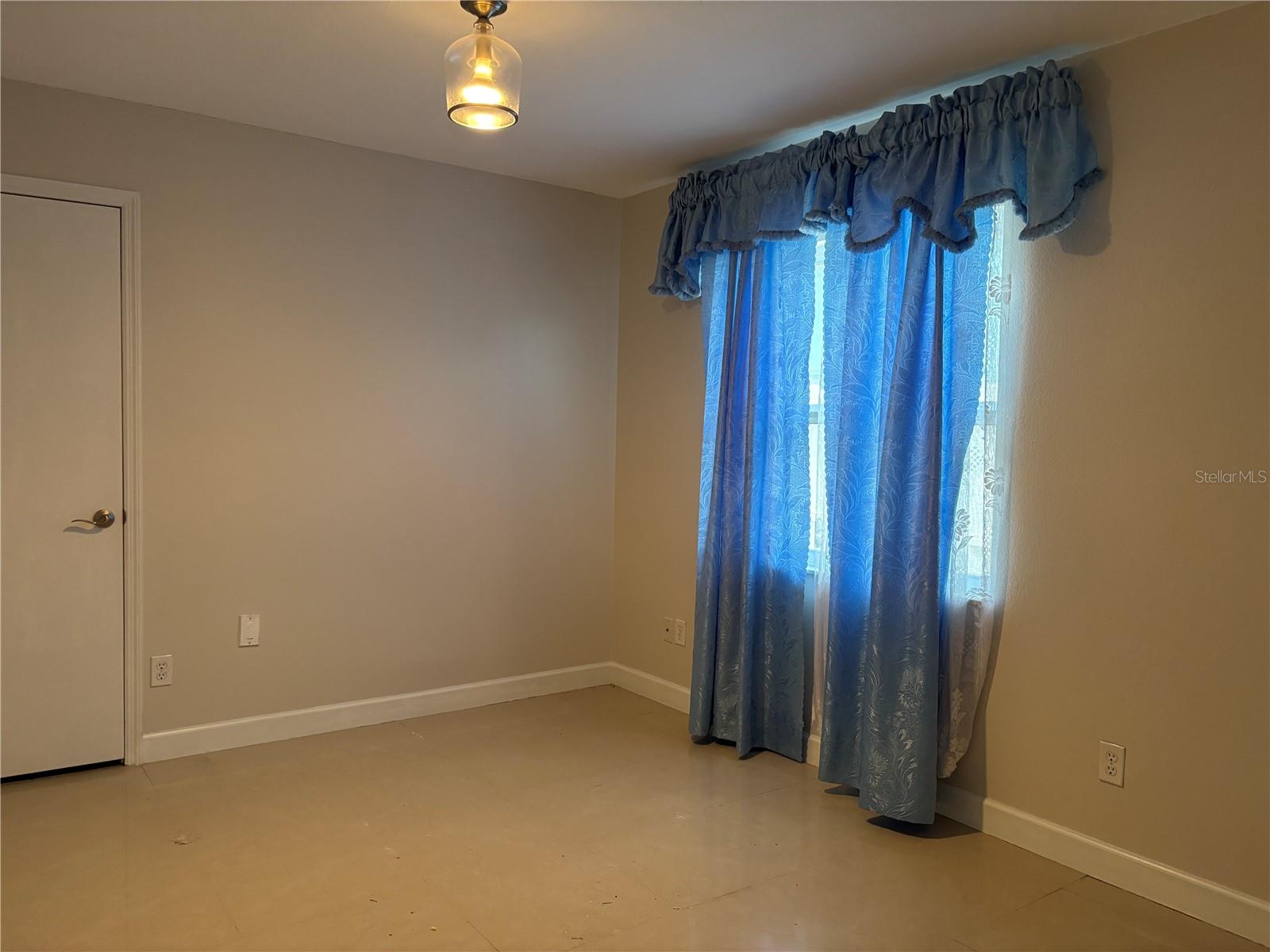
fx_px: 954
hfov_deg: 67.3
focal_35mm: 26
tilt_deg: -4.4
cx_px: 635
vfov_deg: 53.1
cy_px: 476
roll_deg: -1.4
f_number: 1.6
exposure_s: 1/60
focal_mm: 5.96
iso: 200
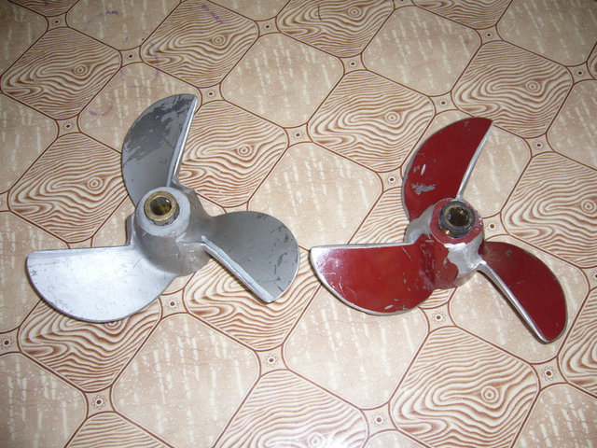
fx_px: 604
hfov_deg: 52.6
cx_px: 298
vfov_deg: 40.7
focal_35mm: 35
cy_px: 224
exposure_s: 1/60
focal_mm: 5.8
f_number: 2.8
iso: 100
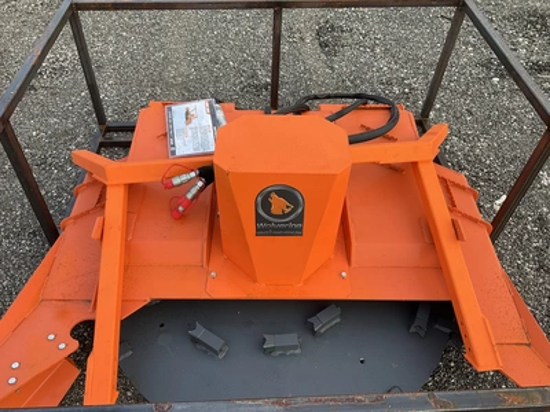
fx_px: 461
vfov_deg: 48.2
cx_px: 275
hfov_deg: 61.7
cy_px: 206
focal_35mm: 29
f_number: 1.8
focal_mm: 3
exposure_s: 1/122
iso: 25
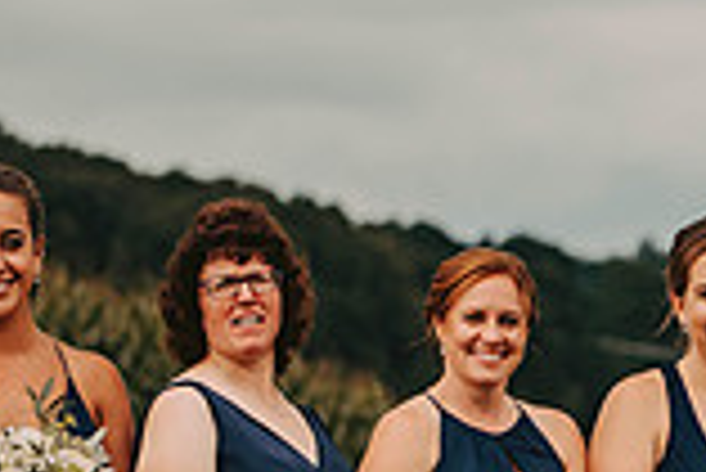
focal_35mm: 339
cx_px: 994
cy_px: 519
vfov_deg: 4.1
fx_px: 6654
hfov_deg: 6.0
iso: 200
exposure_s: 1/1250
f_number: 2.8
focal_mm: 92
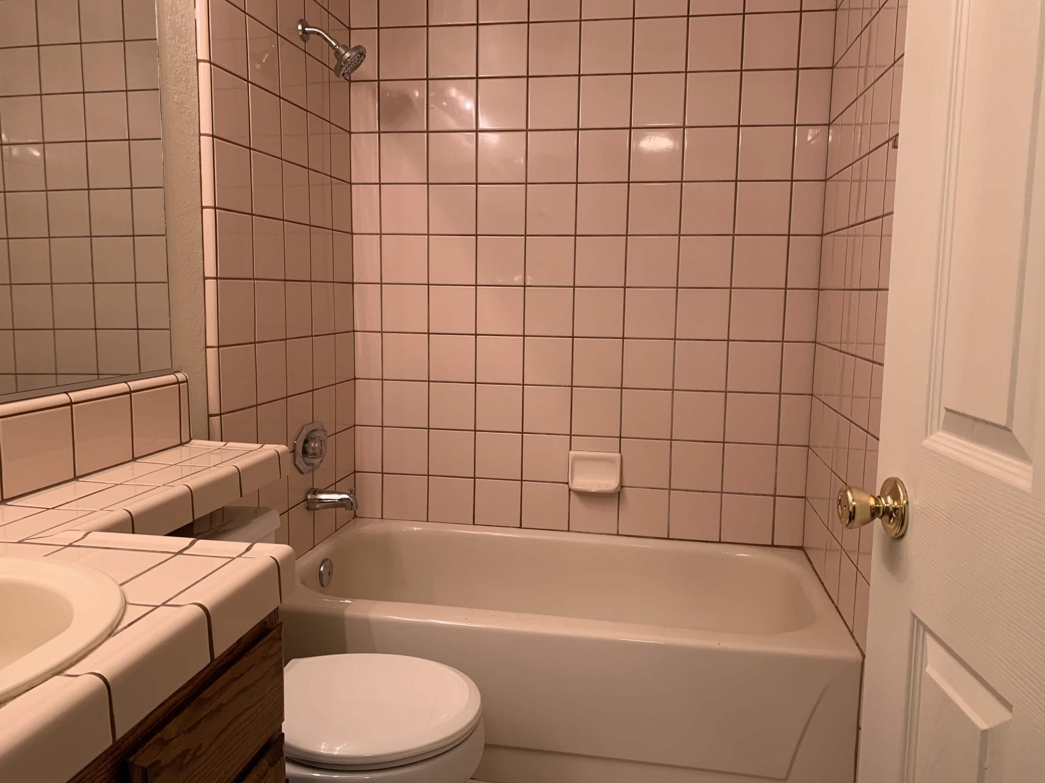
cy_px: 392
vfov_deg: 53.1
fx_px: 785
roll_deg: -1.8
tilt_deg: -6.4
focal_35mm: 26
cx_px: 522
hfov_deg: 67.3
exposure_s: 1/60
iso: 64
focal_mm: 4.25
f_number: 1.8
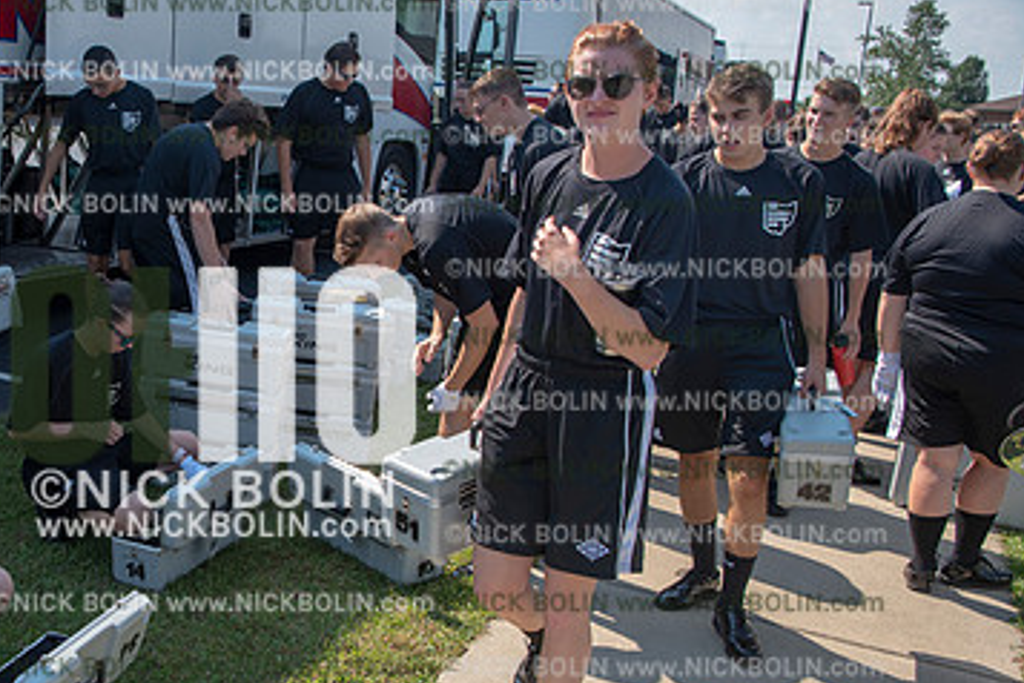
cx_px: 212
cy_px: 403
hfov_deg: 47.0
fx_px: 1109
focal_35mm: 39
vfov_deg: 34.1
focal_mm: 24
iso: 200
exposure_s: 1/640
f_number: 5.6
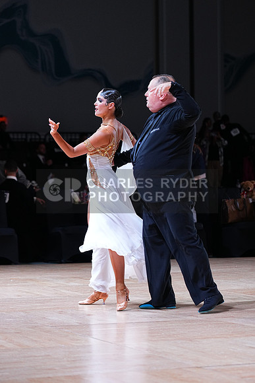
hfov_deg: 10.9
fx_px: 1338
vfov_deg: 16.3
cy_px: 192
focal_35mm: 126
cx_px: 128
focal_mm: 126
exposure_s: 1/400
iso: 1250
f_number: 4
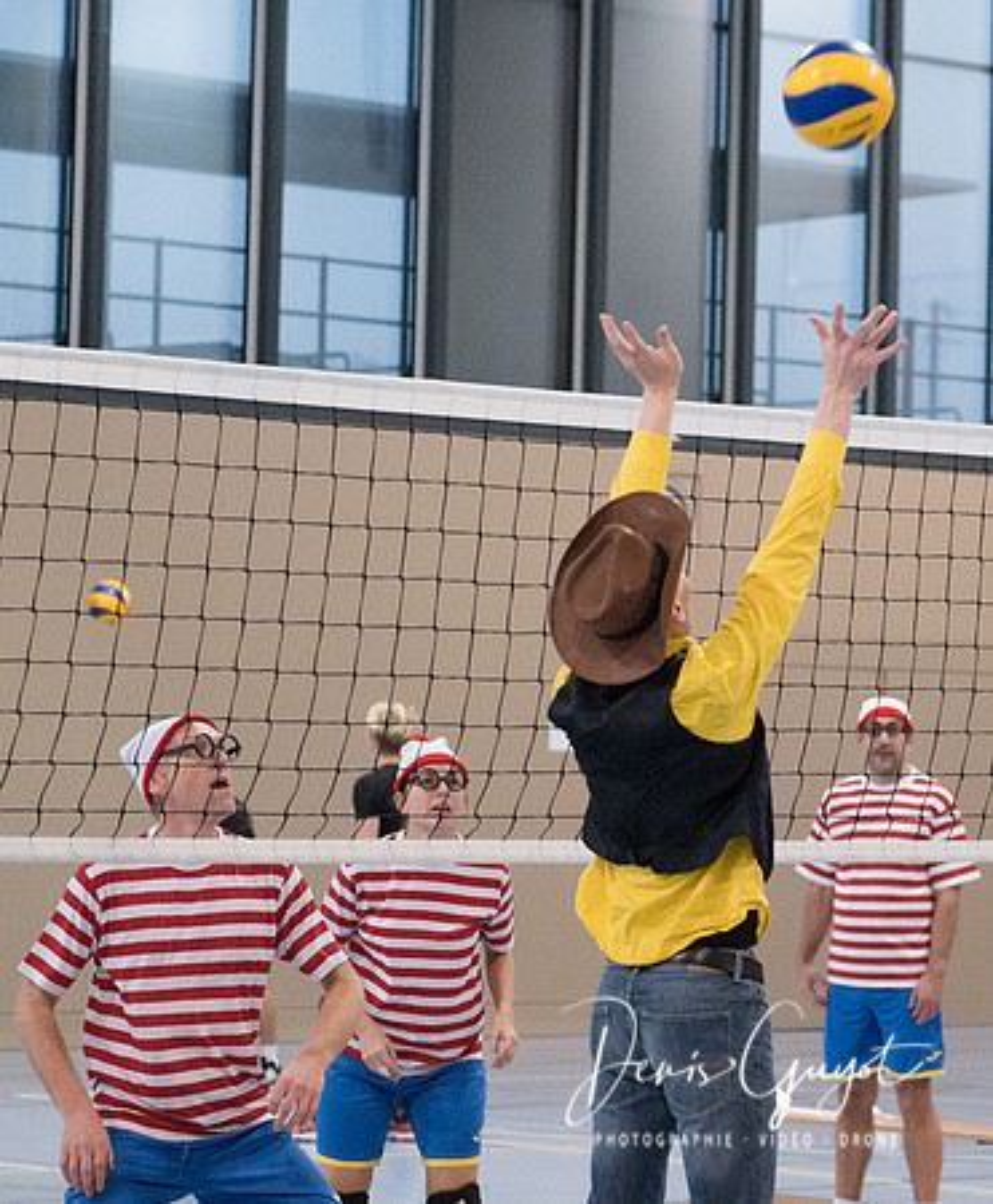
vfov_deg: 13.1
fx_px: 5226
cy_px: 492
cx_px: 728
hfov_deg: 10.8
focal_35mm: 145
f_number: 2.8
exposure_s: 1/500
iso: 6400
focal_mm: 58.7
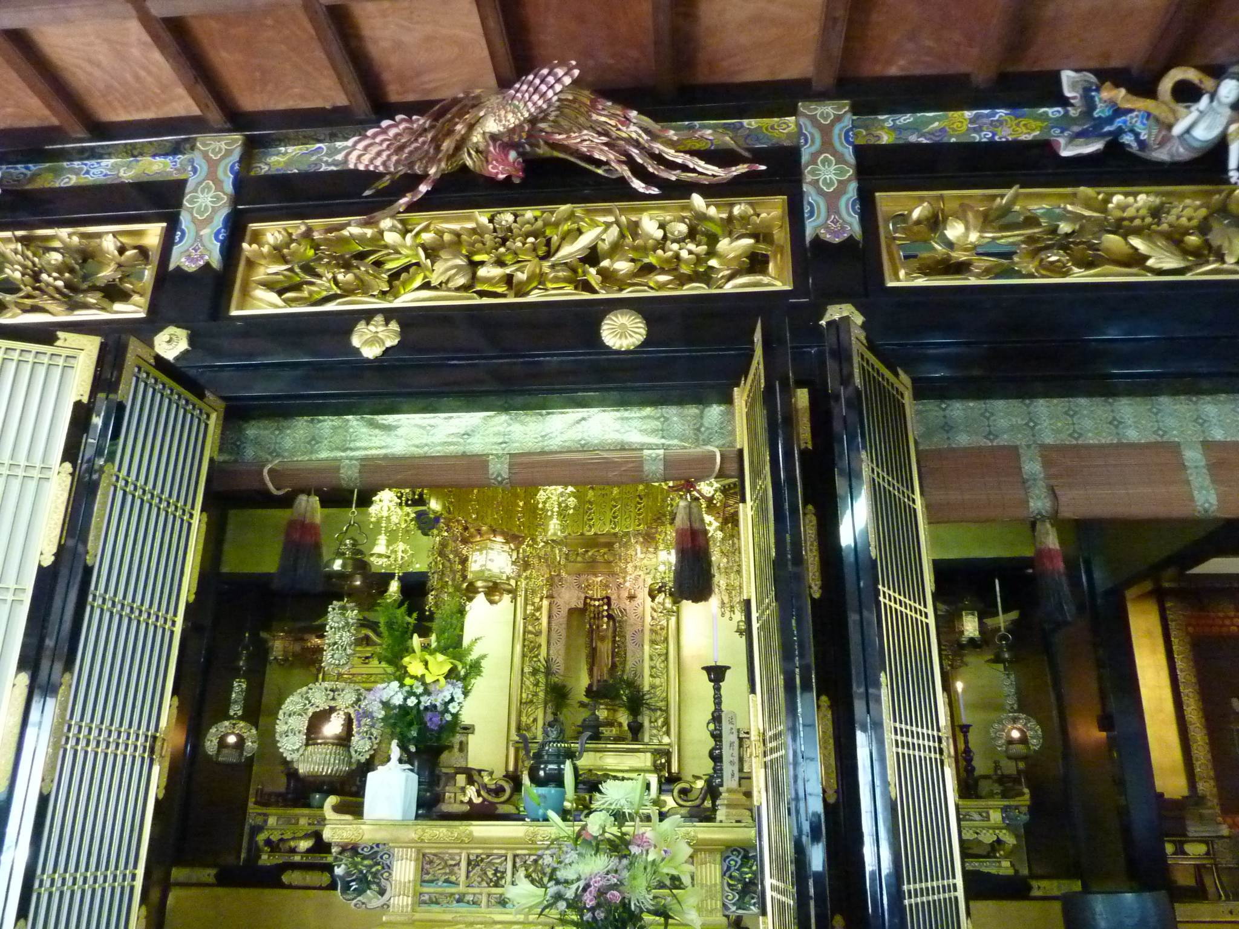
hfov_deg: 69.4
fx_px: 895
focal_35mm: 25
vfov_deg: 54.9
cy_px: 464
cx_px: 620
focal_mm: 4.1
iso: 800
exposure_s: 1/20
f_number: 3.3
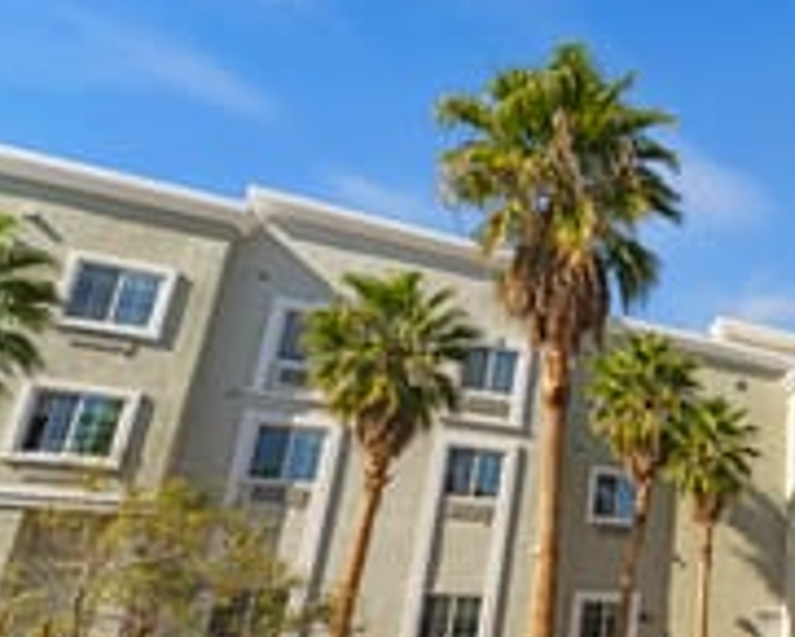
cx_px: 856
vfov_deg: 48.8
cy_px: 444
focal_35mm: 29
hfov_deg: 46.3
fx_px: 683
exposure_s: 1/320
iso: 160
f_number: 11
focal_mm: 14
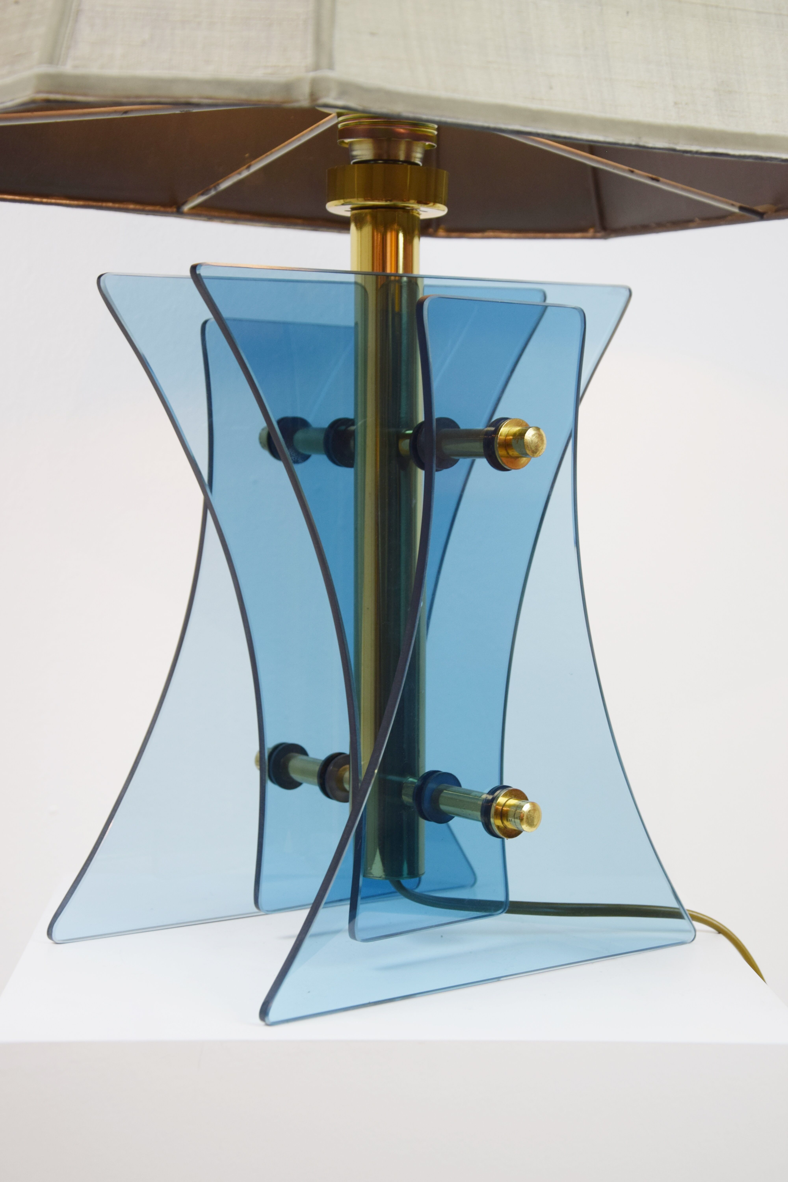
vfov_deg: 29.9
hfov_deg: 20.2
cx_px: 394
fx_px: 2216
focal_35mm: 68
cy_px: 591
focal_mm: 45
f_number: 5.6
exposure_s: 1/125
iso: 400
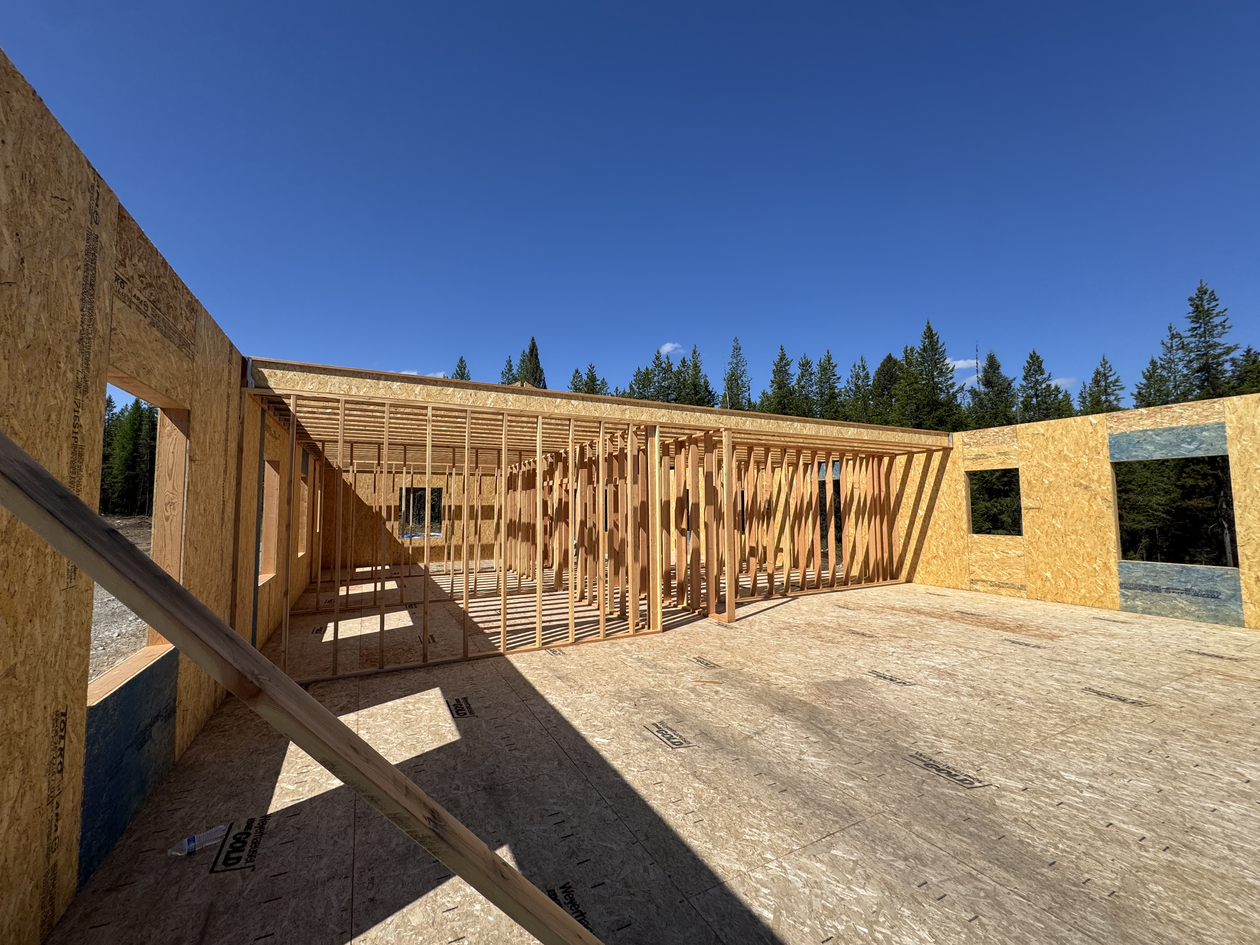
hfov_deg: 102.1
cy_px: 472
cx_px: 630
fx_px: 510
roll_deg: +0.4
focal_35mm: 14
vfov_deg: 85.7
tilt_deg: +4.5
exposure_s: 1/2674
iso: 50
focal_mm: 2.22
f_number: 2.2
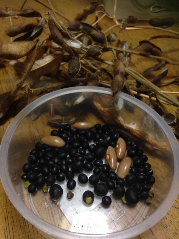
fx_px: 228
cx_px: 90
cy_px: 120
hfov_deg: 42.9
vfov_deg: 55.4
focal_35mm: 33
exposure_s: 1/20
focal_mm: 4.12
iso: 80
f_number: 2.4
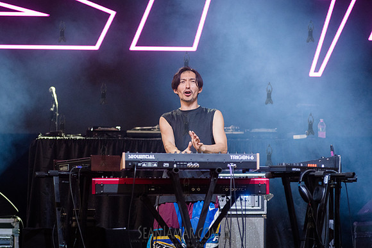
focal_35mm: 223
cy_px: 123
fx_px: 2301
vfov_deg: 6.2
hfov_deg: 9.2
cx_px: 148
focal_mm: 185
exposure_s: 1/320
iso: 5000
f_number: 4
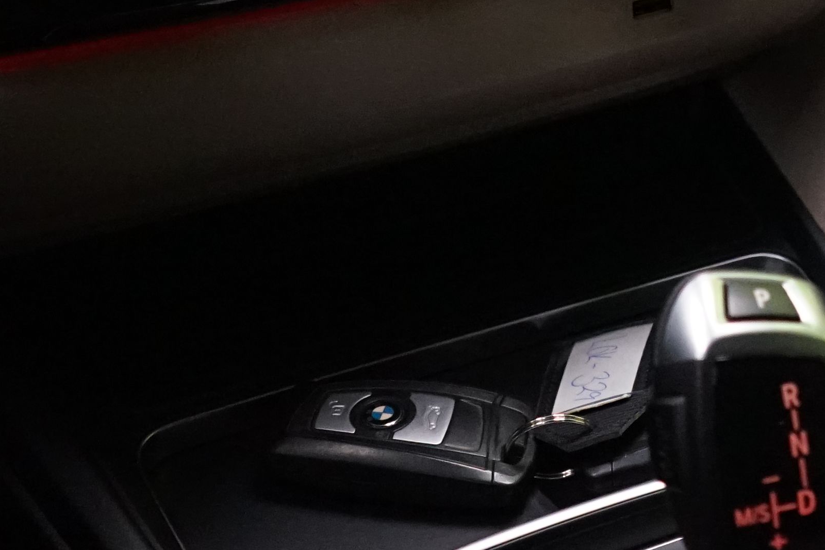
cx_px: 927
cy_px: -207
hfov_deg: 18.6
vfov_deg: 12.5
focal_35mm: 105
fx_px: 2406
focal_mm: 28
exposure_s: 1/160
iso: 5000
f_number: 3.5
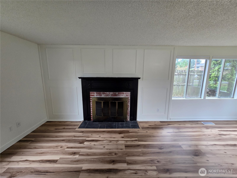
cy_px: 89
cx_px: 118
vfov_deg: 89.9
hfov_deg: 106.2
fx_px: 89
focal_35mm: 13
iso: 200
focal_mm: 2.2
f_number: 2.2
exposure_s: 1/60
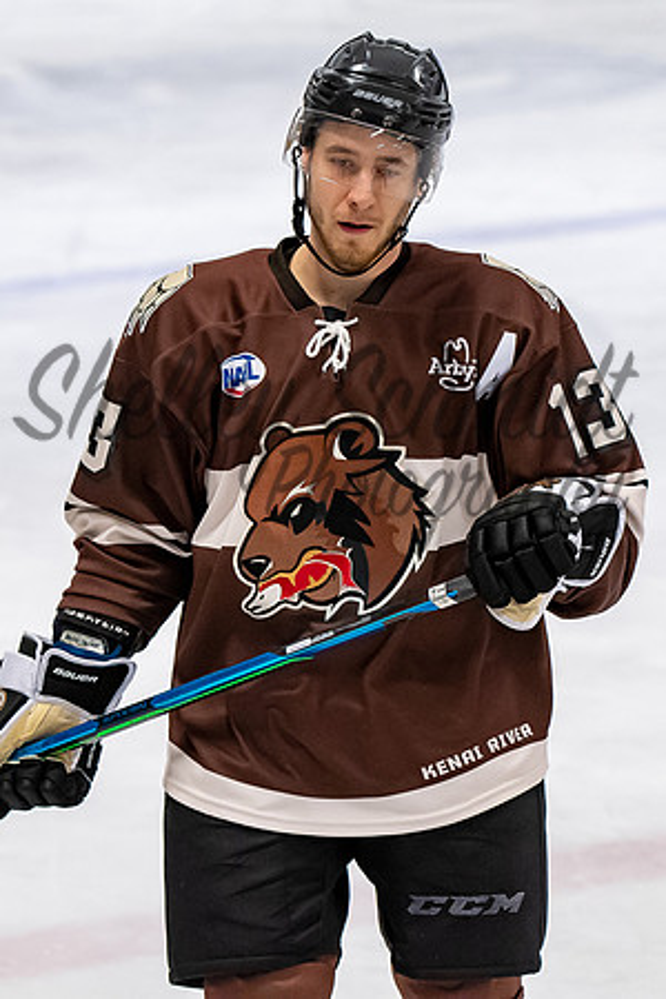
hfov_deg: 4.7
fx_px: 8187
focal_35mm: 295
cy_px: 434
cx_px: 369
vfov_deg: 7.0
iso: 2000
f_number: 3.2
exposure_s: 1/800
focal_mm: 116
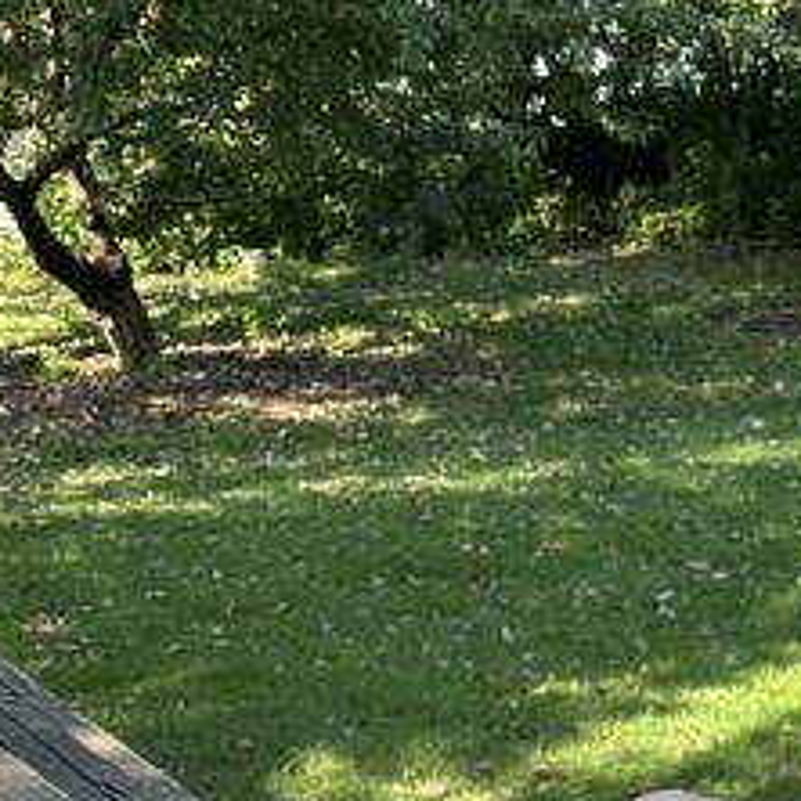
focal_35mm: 98
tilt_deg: -23.7
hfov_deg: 17.0
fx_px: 2566
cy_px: 1349
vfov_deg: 15.7
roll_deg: +0.3
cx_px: 967
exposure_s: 1/498
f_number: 1.78
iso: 80
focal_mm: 6.86
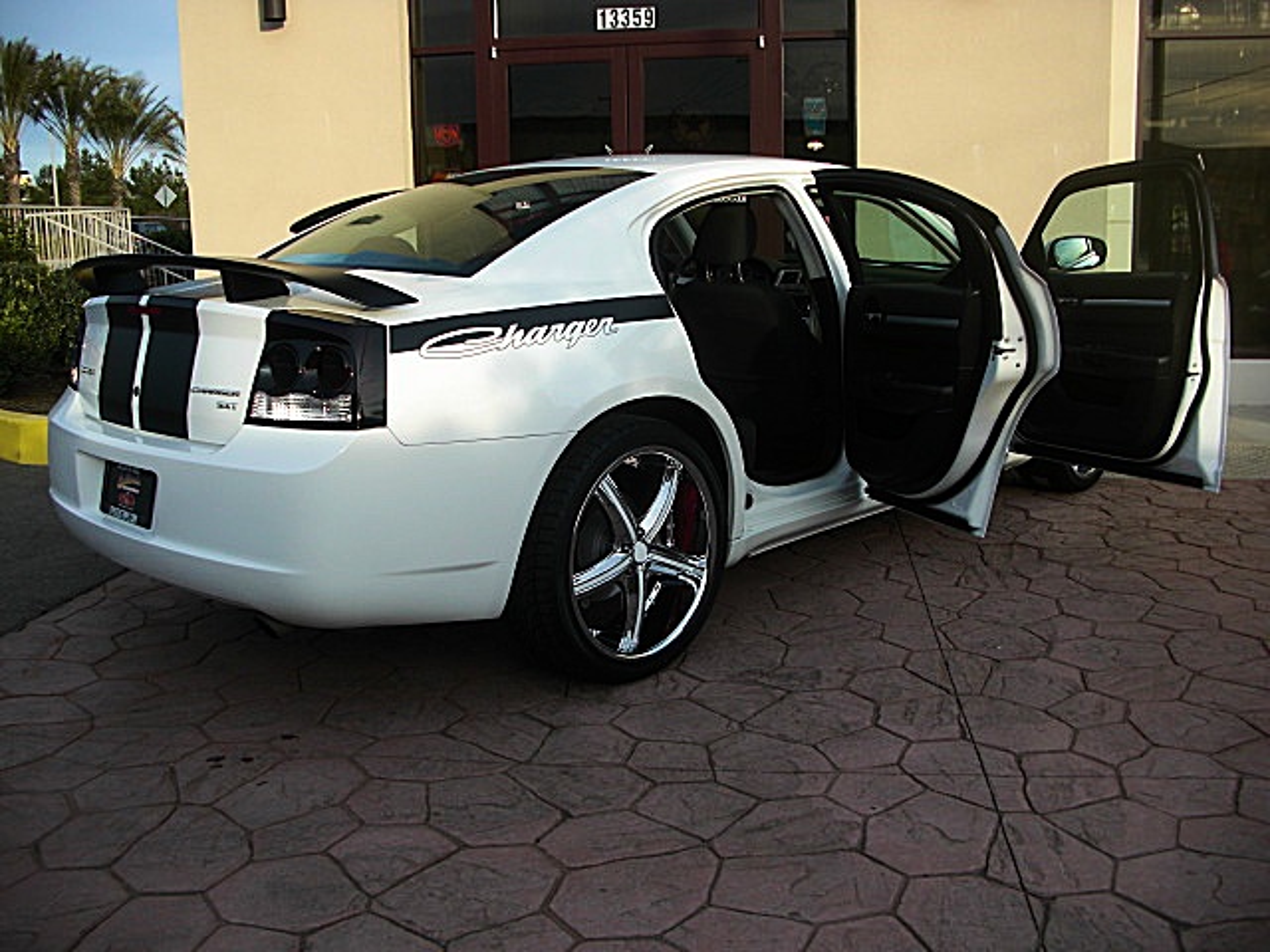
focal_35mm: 36
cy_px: 476
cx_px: 635
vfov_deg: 39.7
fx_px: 1321
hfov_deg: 51.4
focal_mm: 6.3
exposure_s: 1/400
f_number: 2.8
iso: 50
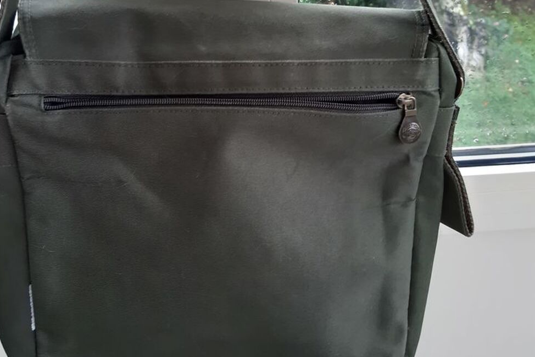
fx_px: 550
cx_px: 261
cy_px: 66
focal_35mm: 37
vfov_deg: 34.7
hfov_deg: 51.9
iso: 100
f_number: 1.7
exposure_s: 1/60
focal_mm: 3.92
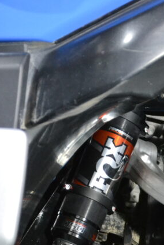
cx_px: 146
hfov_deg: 8.6
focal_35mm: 159
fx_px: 1085
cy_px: 290
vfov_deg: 12.6
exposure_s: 1/60
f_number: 5.3
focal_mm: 44
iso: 3200
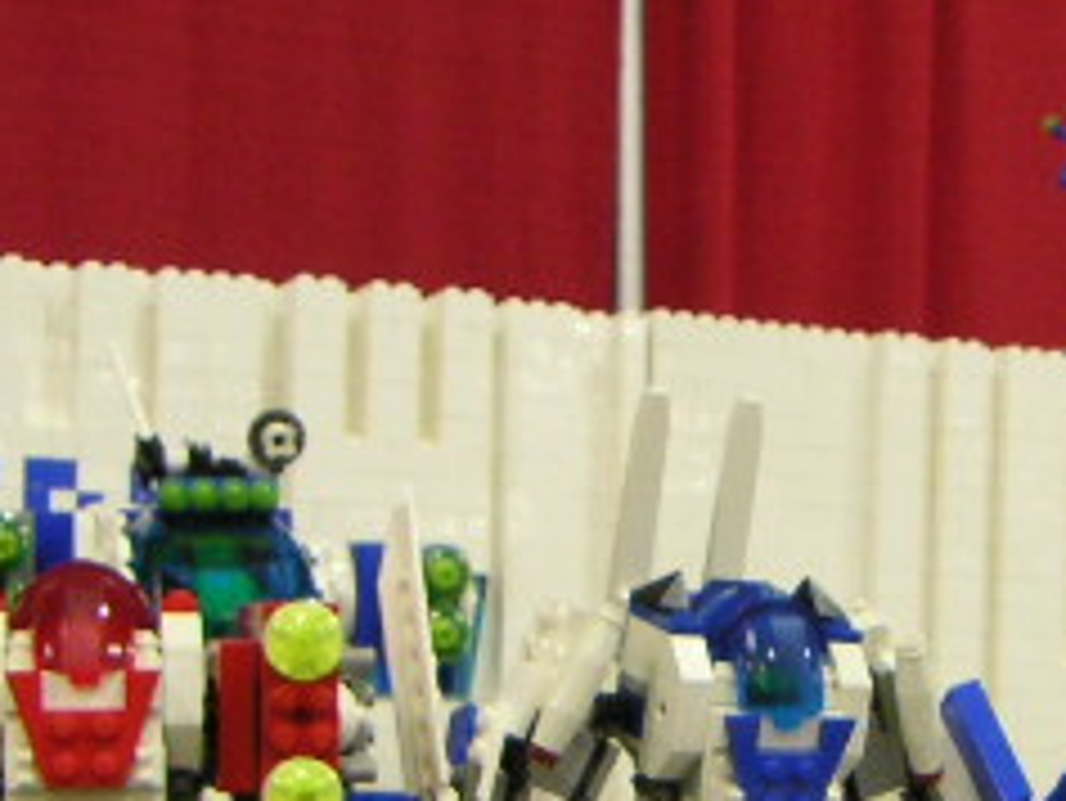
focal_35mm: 100
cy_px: 846
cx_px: 846
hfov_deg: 19.4
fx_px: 3081
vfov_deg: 14.5
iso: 100
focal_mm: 4.8
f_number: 2.8
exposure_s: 1/10
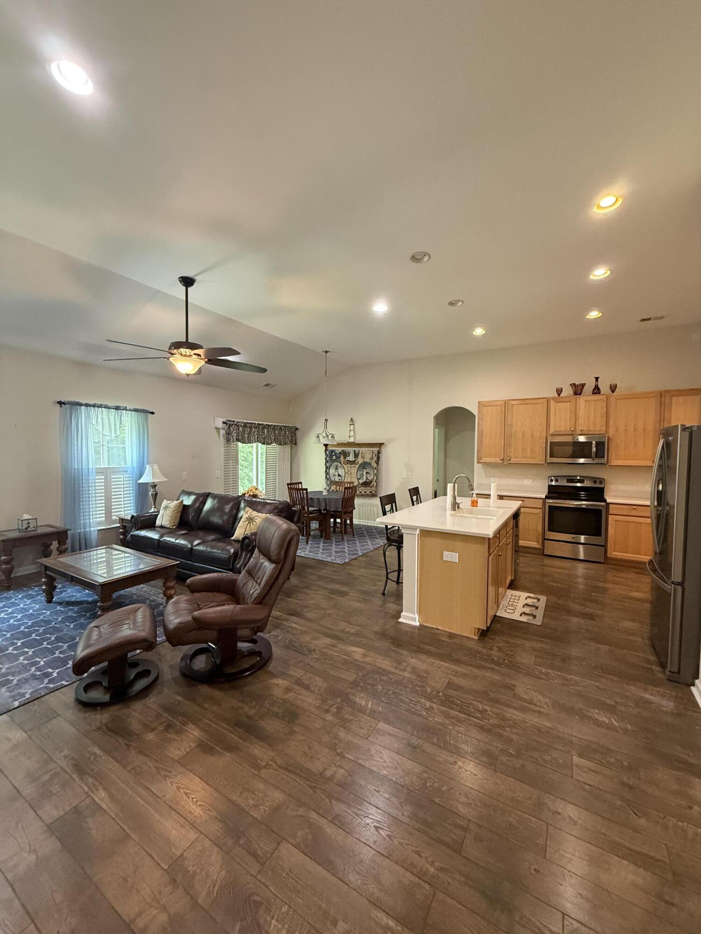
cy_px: 467
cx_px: 350
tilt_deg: -1.5
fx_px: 378
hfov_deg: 85.7
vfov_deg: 102.1
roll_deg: -1.9
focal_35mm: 14
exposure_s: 1/60
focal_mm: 2.22
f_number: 2.2
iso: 500
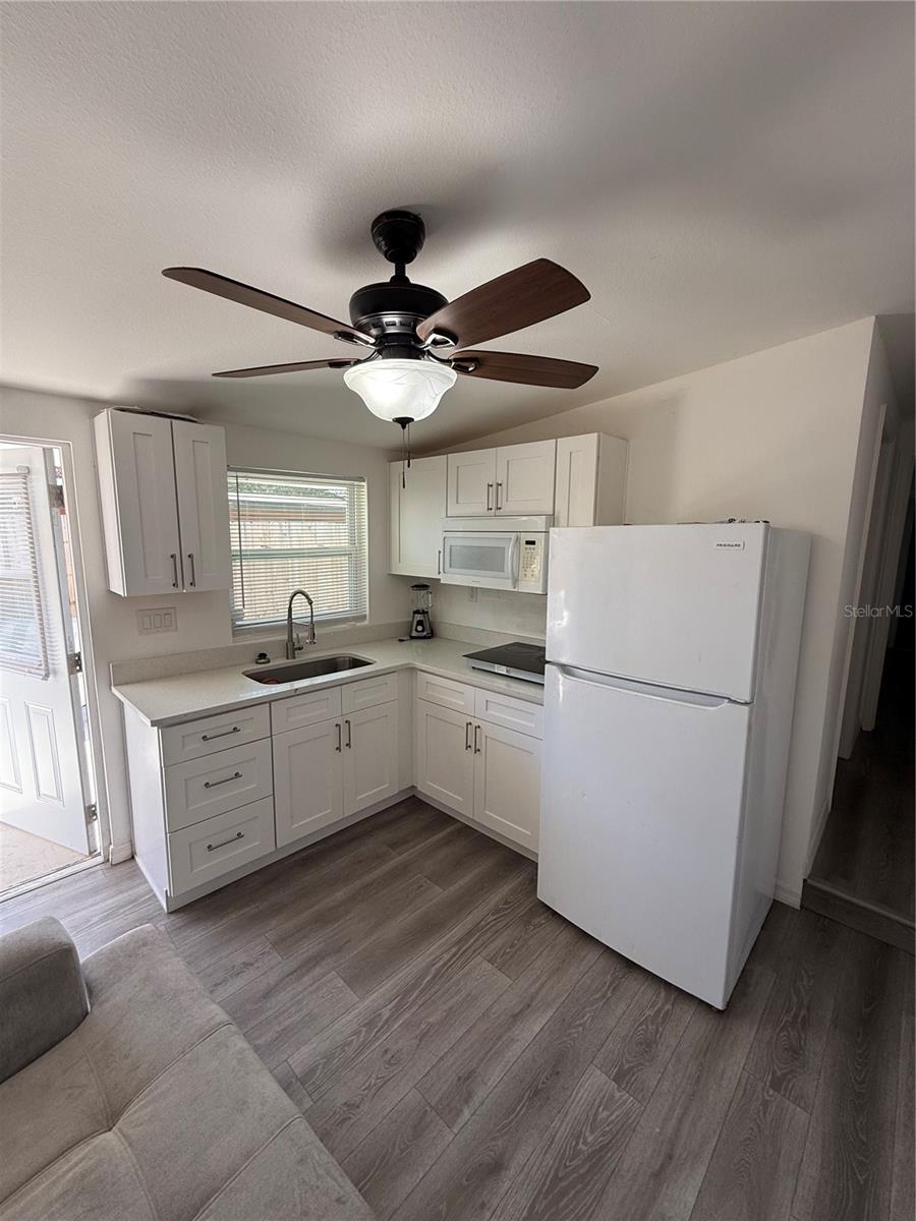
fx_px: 494
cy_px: 610
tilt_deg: -8.4
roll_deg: -1.1
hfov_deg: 85.7
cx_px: 458
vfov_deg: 102.1
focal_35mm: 14
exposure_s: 1/133
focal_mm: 2.22
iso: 50
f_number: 2.2
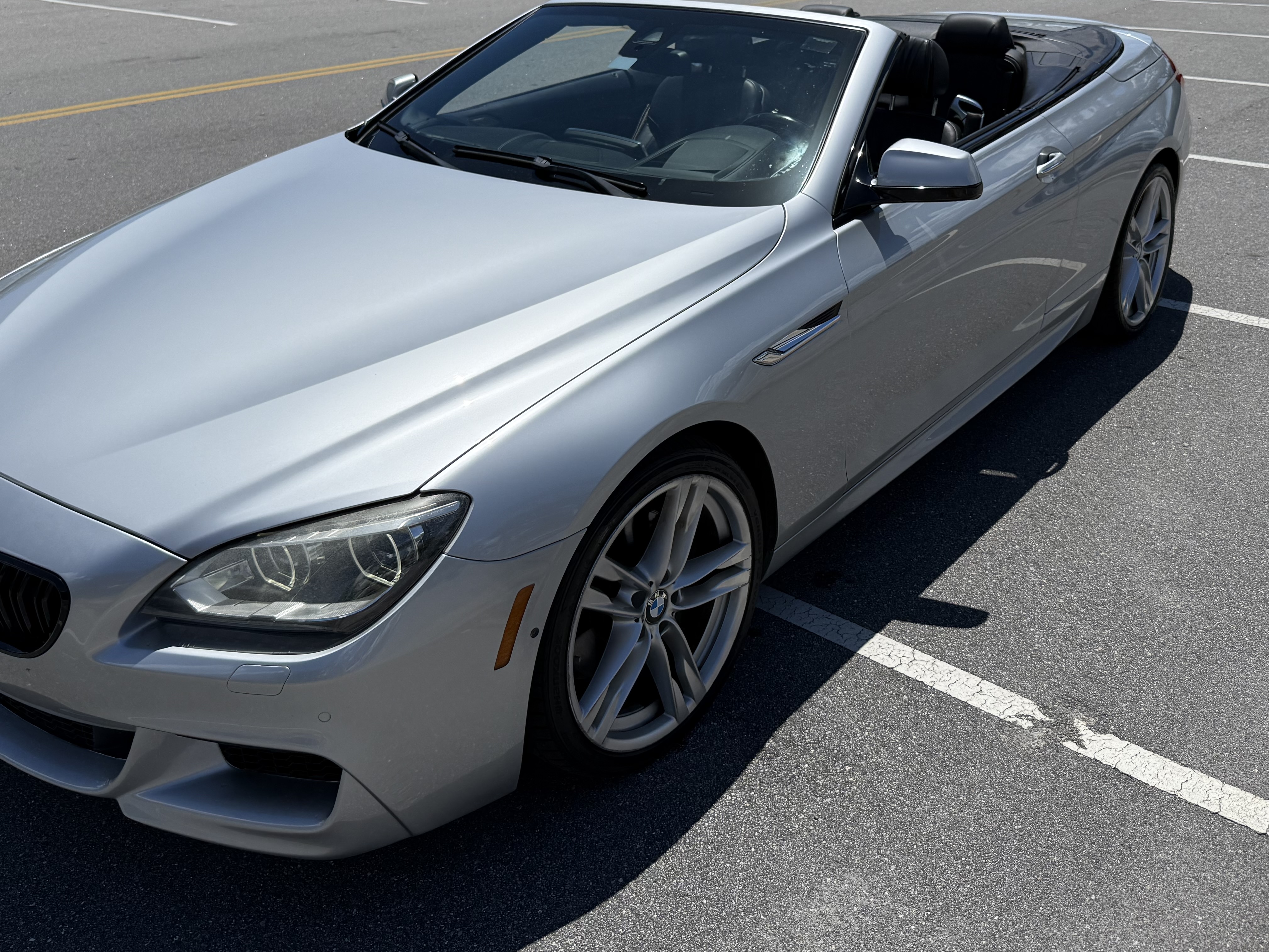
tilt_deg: -18.1
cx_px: 677
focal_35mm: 34
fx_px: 1246
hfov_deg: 53.9
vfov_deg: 41.2
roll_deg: +1.0
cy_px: 309
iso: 125
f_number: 1.78
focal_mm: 6.76
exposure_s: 1/14286
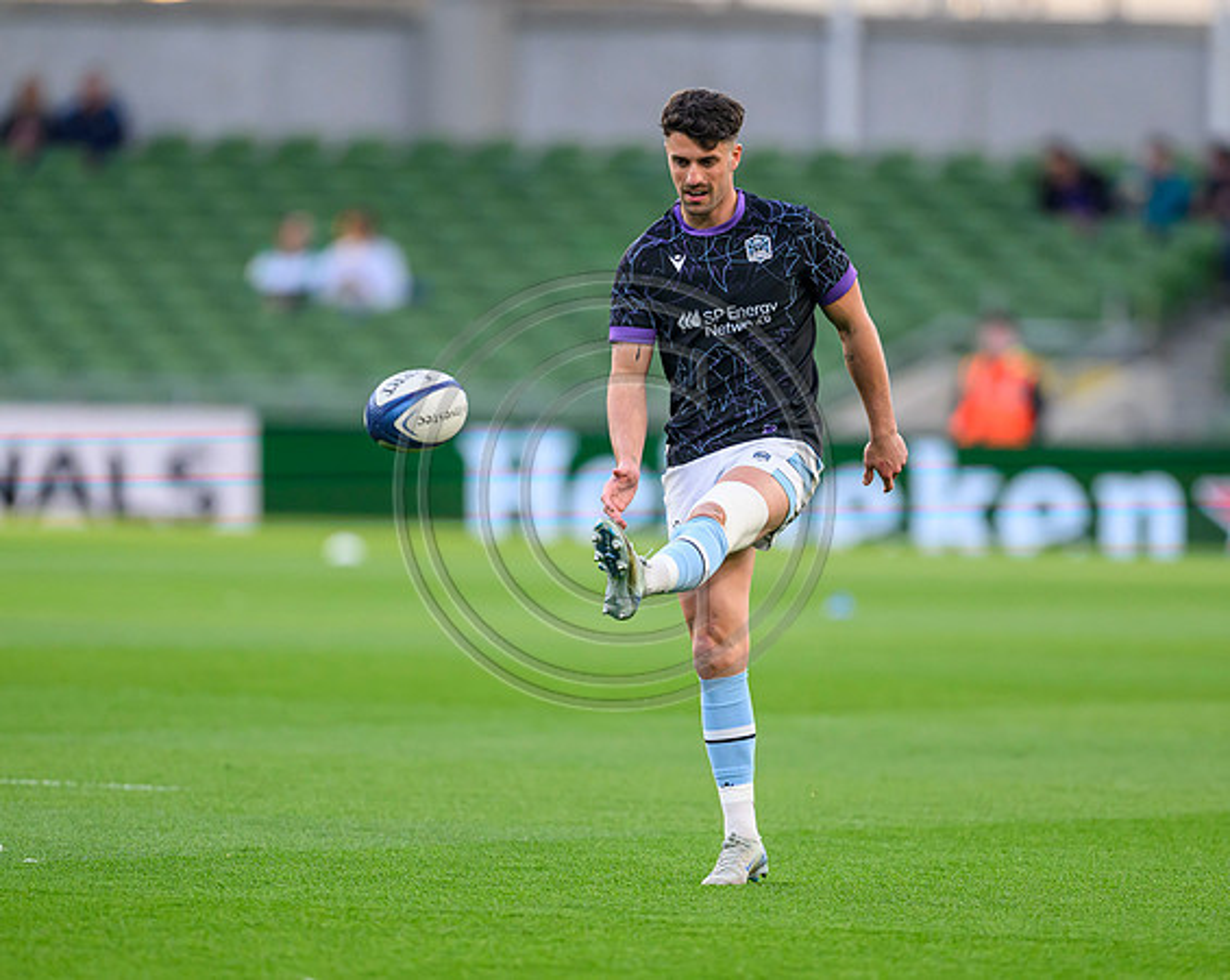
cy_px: 526
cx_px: 713
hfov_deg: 3.3
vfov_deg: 2.6
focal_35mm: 591
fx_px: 21477
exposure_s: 1/2000
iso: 1250
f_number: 2.8
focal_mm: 400
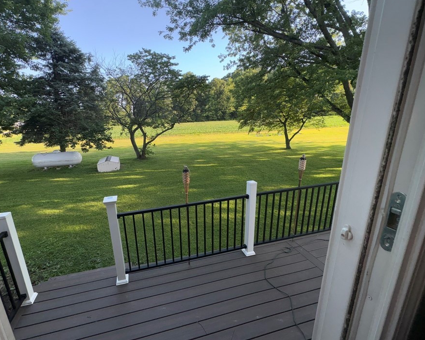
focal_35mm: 16
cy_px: 169
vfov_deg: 80.4
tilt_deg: -15.2
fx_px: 201
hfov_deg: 92.5
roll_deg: +3.0
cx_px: 182
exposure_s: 1/283
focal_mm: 2.22
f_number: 2.2
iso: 32
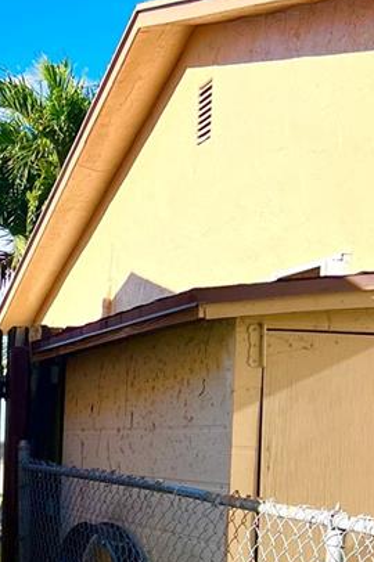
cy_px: 501
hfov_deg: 15.9
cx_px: -152
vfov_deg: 24.7
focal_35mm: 80
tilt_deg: -2.1
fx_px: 1249
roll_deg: -2.1
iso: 50
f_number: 1.5
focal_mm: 5.7
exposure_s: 1/2045
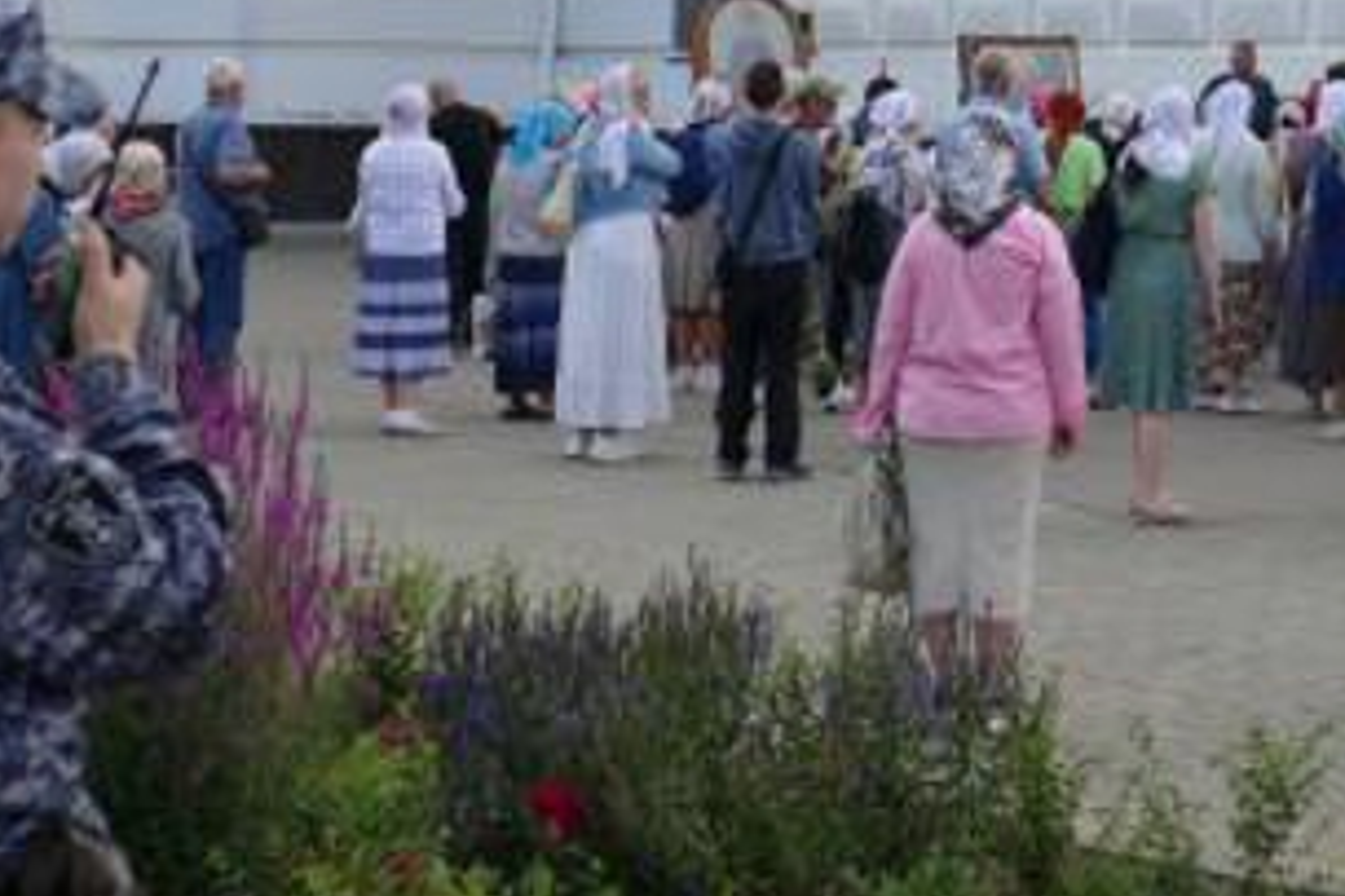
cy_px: -163
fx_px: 3585
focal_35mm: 96
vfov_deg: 13.8
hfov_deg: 20.9
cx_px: 1151
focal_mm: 14.24
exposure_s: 1/800
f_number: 3.1
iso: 125
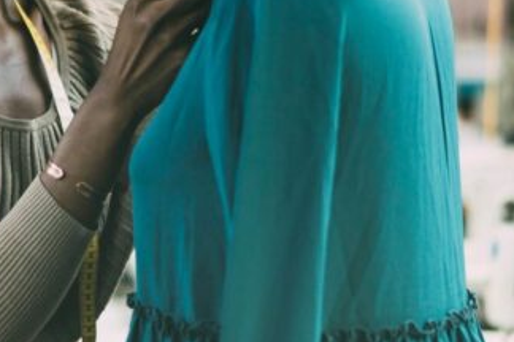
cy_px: 51
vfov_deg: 7.9
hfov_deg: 11.7
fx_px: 2484
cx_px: 32
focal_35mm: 174
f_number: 1.8
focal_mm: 55
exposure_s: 1/160
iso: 500
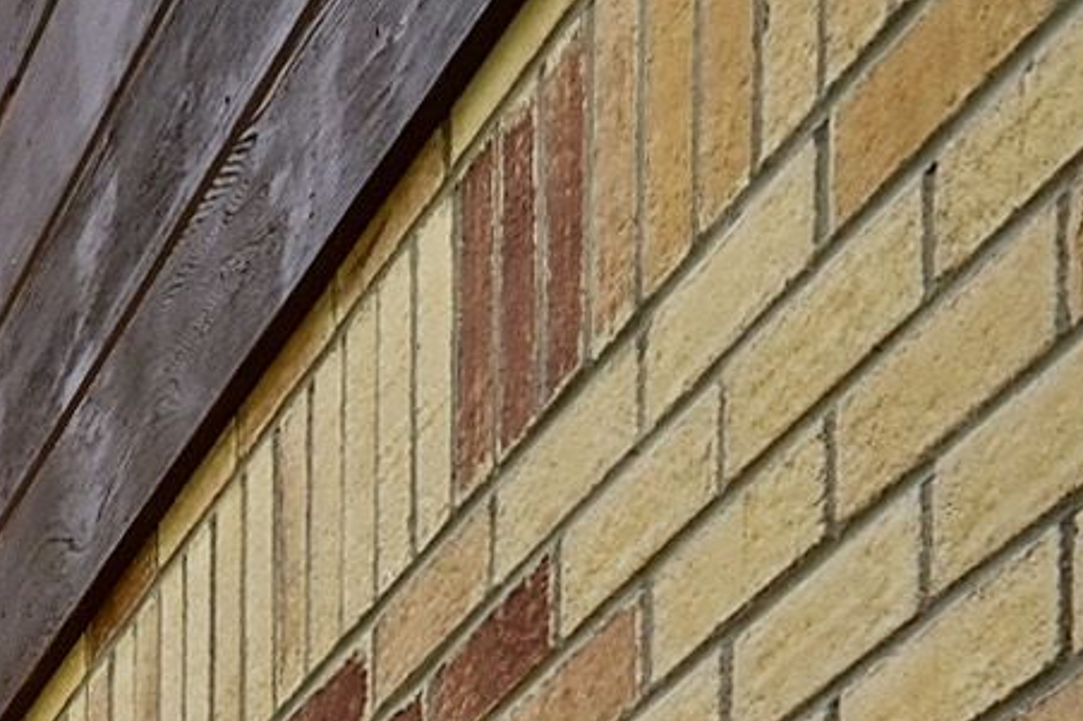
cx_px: -2432
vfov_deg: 10.0
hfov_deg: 10.4
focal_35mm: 107
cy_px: 2055
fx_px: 3218
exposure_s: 1/160
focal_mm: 16
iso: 400
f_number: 8
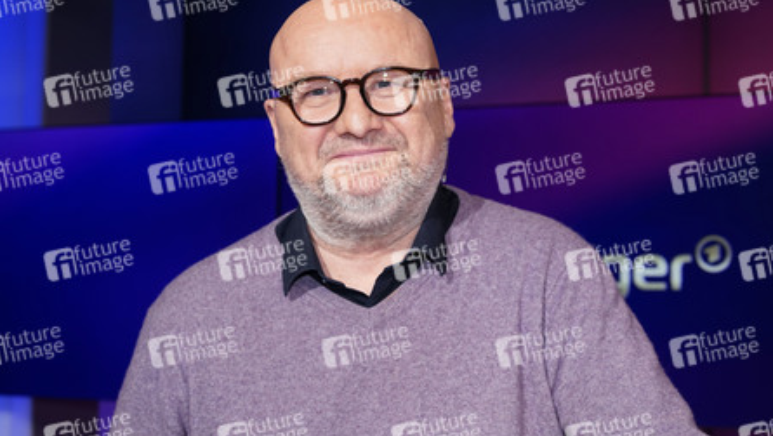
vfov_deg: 22.7
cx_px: 390
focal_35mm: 53
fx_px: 1087
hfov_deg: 39.1
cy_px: 217
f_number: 5
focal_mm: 50
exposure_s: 1/160
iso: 1600
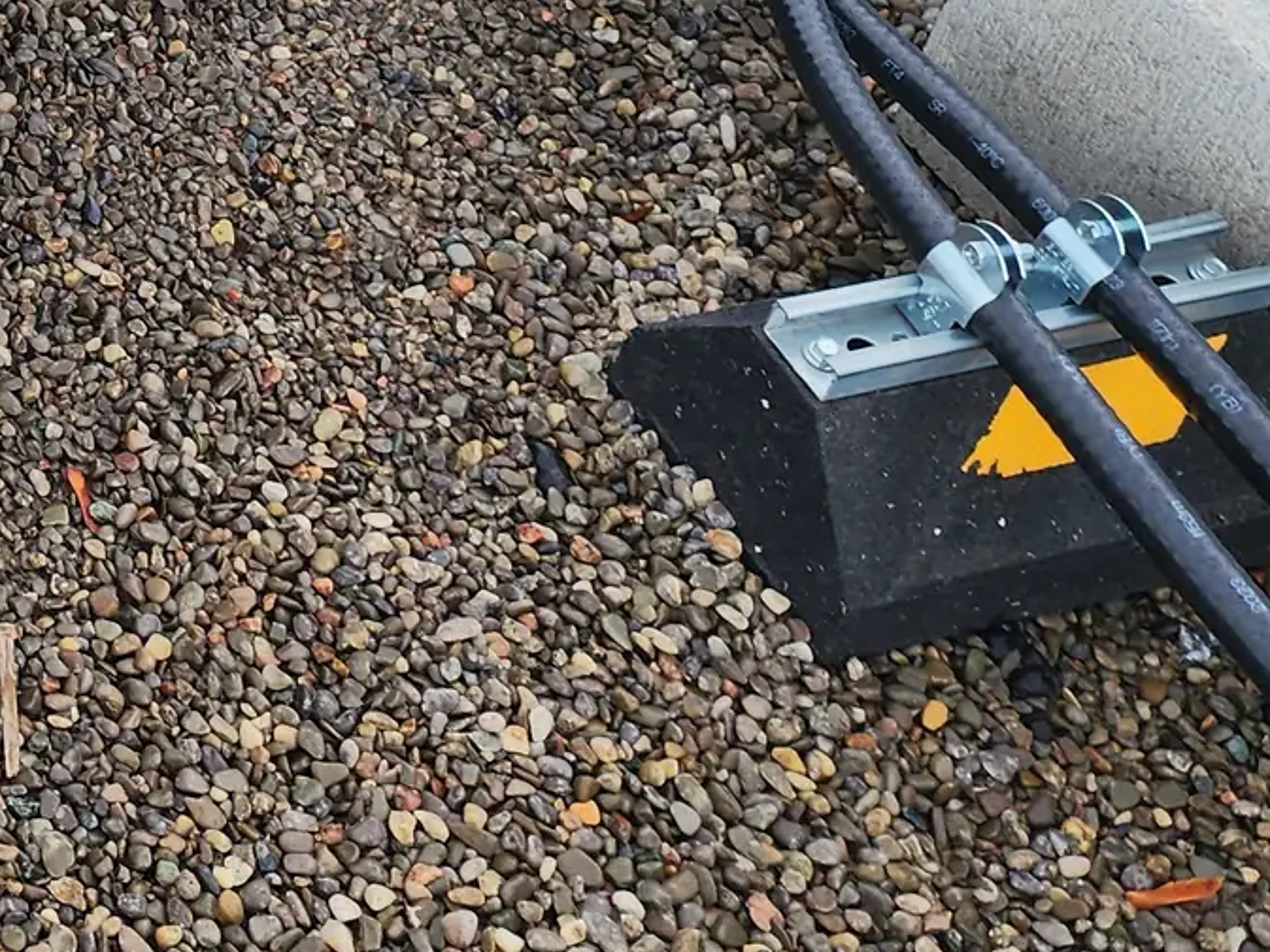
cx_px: -606
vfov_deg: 16.5
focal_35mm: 82
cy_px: -460
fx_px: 3009
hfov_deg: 20.6
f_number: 1.8
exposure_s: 1/180
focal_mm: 6.4
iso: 16
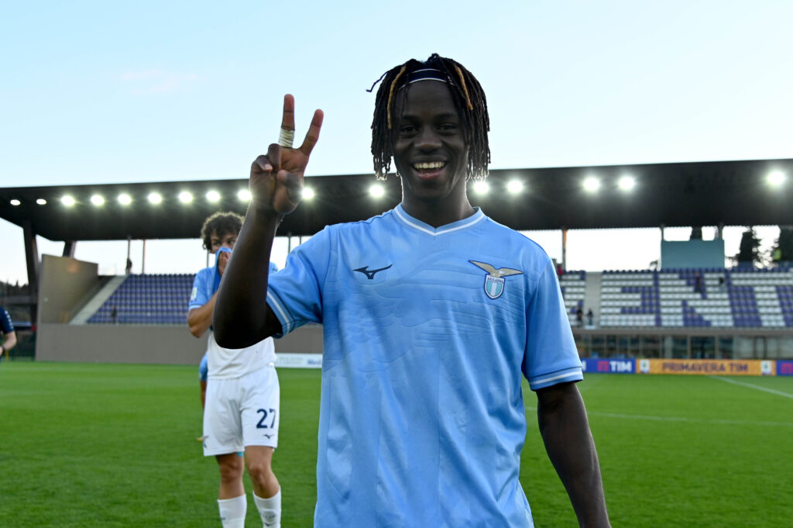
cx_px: 396
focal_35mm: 30
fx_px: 660
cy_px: 264
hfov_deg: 62.0
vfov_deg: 43.5
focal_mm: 30
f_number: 4
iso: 1000
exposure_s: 1/640
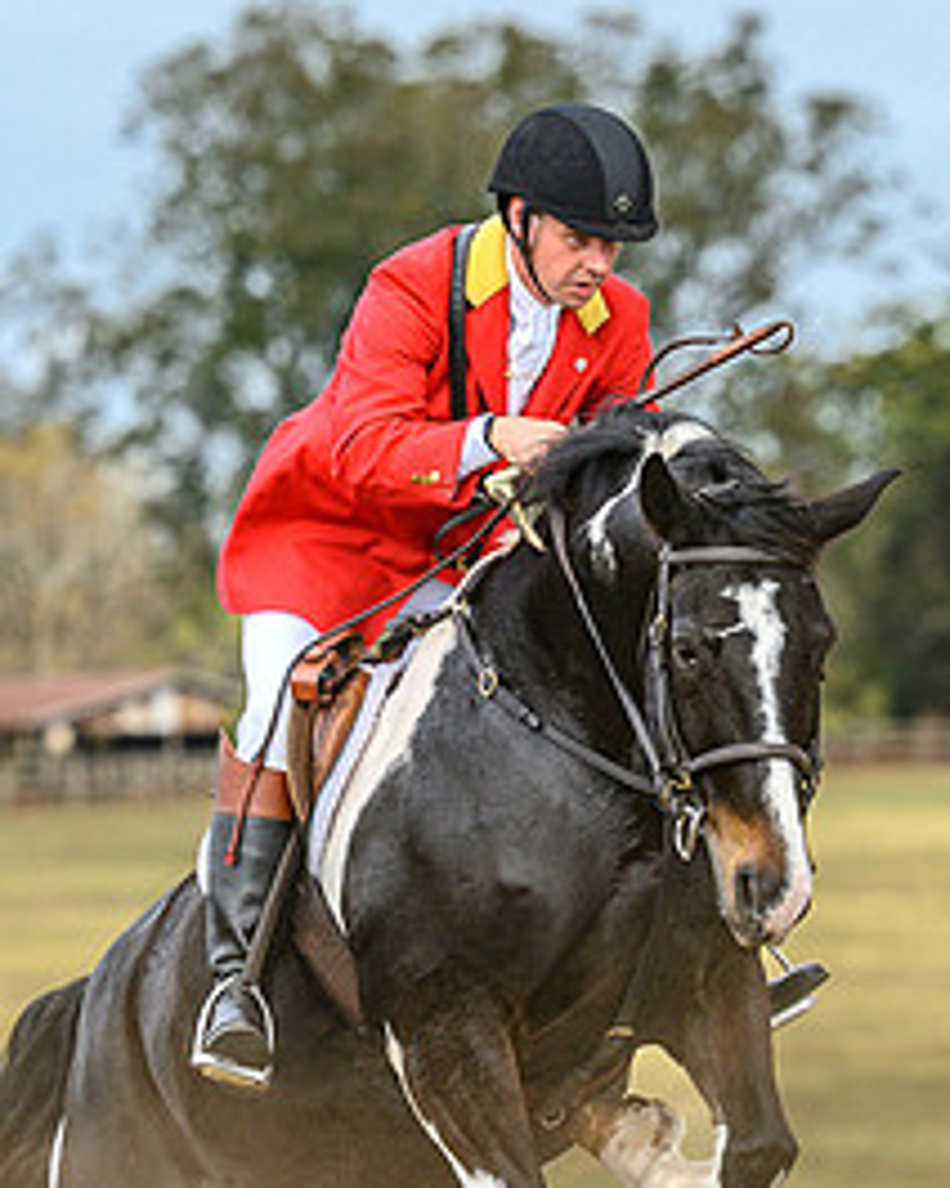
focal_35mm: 370
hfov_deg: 4.2
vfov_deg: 5.2
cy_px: 838
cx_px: 590
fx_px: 13004
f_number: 3.5
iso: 400
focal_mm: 135
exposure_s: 1/1000
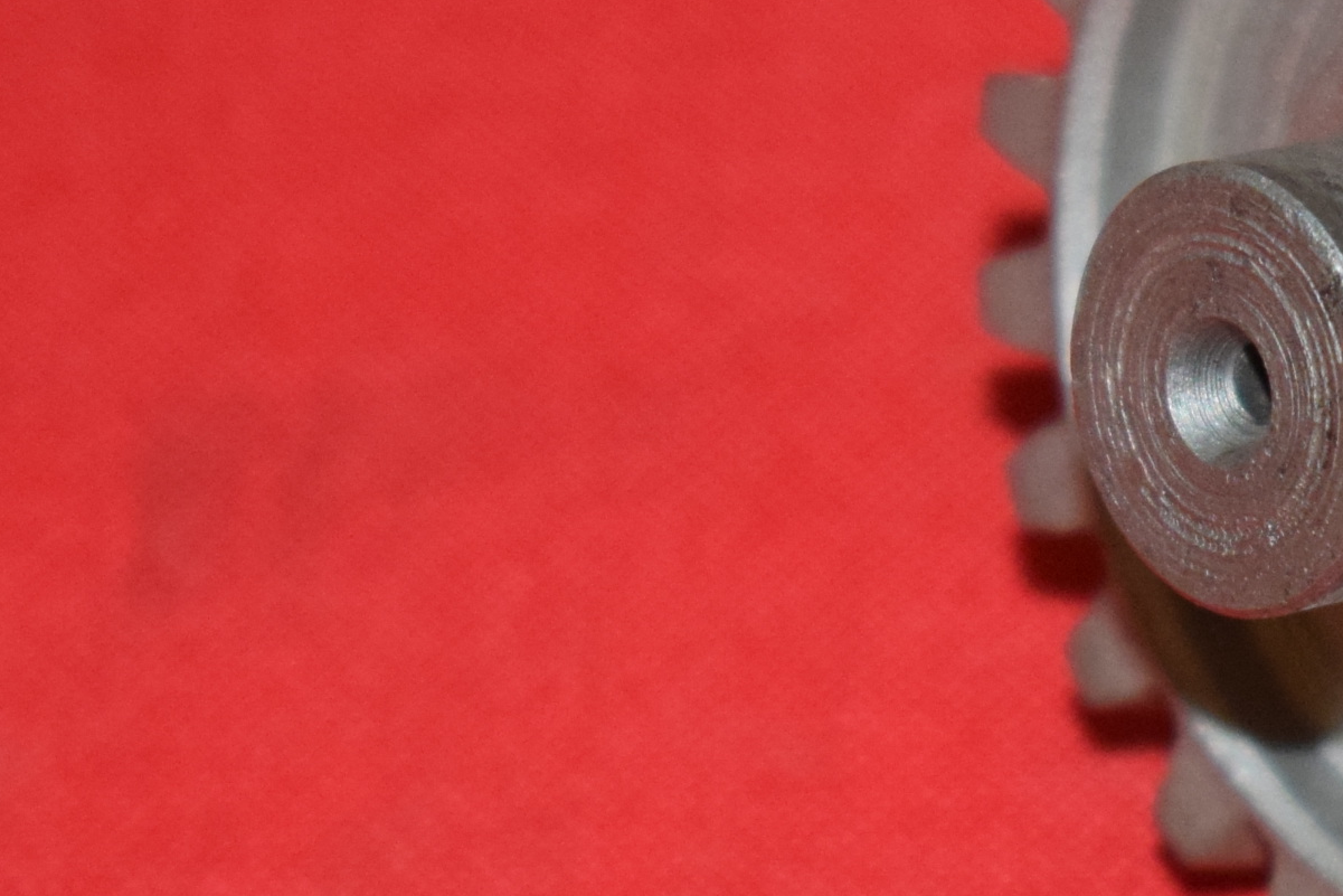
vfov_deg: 4.5
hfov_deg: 6.6
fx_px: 11523
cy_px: 365
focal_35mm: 309
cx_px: 1933
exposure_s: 1/200
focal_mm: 55
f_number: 5.6
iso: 1250
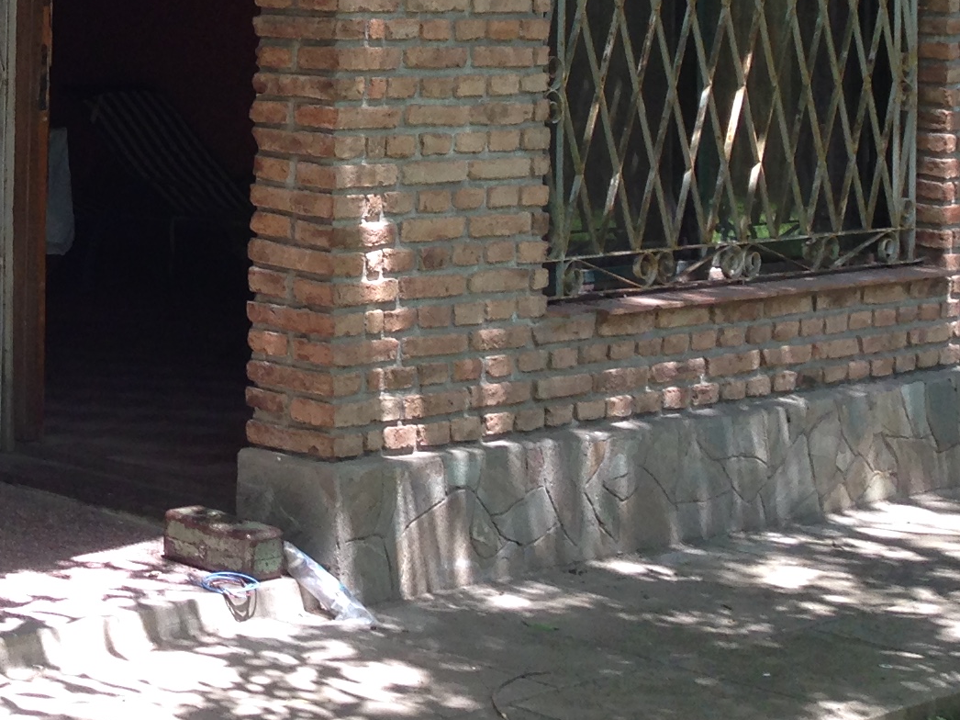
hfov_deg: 17.6
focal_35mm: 103
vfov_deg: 13.9
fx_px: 2856
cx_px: -374
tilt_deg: +0.9
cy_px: -181
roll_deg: -0.3
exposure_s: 1/120
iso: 50
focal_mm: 4.12
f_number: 2.4
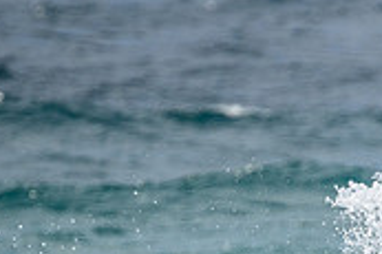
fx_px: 23491
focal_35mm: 2216
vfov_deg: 0.6
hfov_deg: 0.9
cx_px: 450
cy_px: 372
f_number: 11
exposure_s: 1/2000
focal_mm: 660
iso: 560
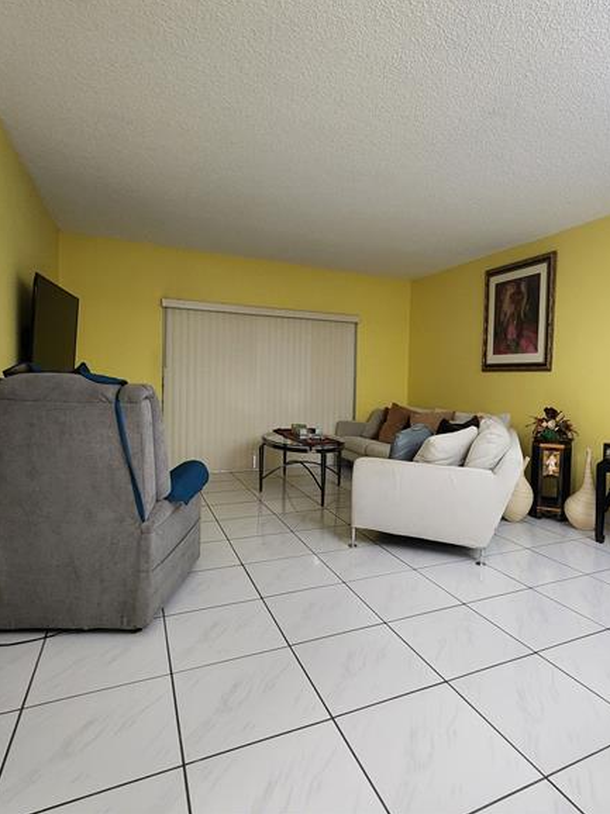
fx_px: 423
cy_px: 394
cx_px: 356
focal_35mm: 18
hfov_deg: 71.0
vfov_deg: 87.8
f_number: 2.2
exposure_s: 1/30
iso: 640
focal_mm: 2.2
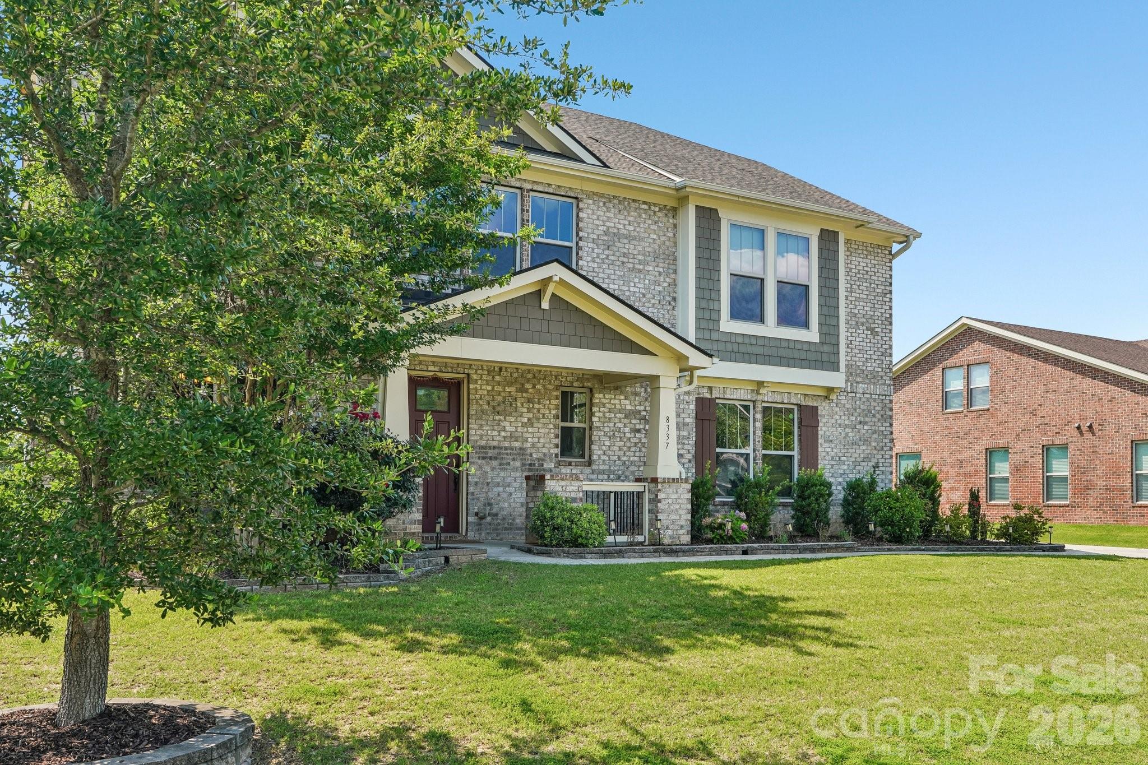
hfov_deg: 61.9
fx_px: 957
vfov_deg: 43.6
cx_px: 574
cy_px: 382
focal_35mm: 30
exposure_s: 1/45
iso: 100
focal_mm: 20
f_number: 8
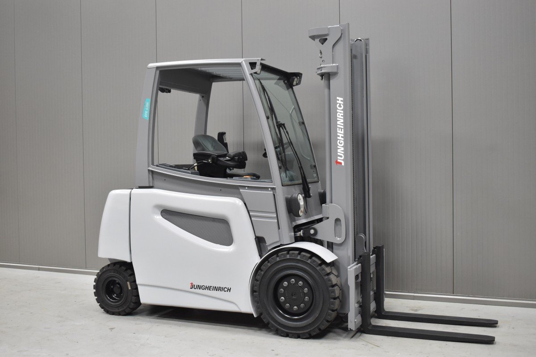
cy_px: 178
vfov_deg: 33.0
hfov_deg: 47.9
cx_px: 268
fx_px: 603
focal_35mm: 40
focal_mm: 27
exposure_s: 1/40
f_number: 5
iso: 1250
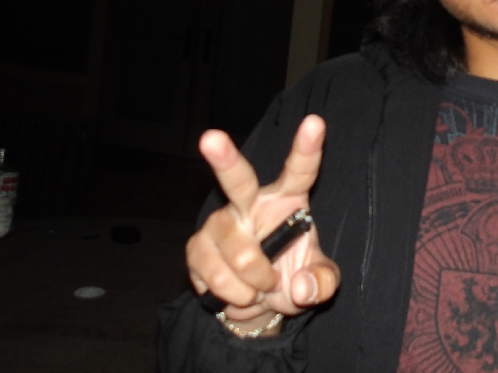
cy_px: 12
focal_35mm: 57
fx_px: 820
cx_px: 461
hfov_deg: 31.9
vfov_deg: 24.6
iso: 200
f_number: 3
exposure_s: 1/60
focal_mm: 4.9
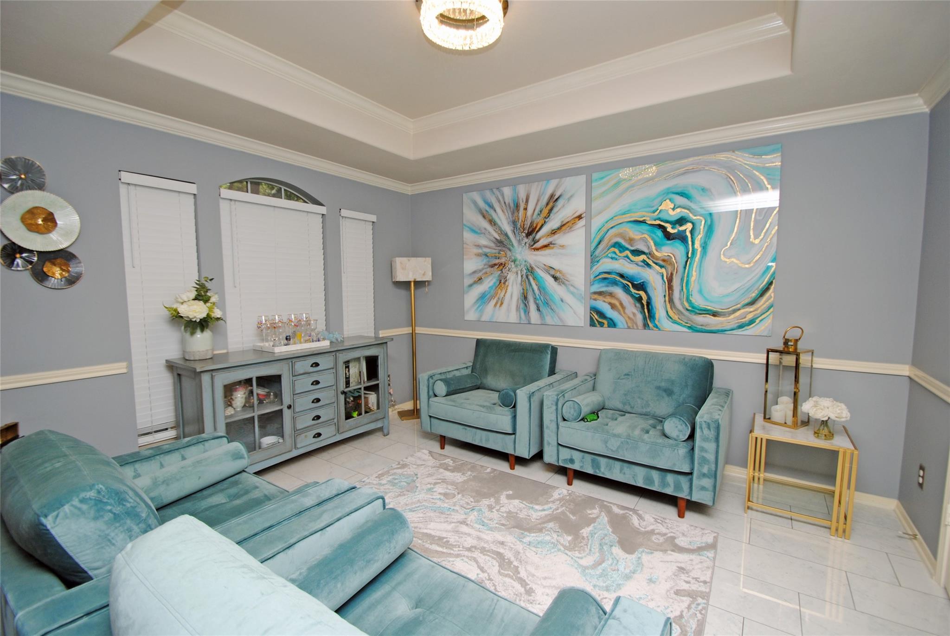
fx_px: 396
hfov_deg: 100.3
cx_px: 475
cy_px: 318
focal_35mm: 15
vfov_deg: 77.5
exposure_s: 1/60
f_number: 4
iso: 200
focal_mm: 10
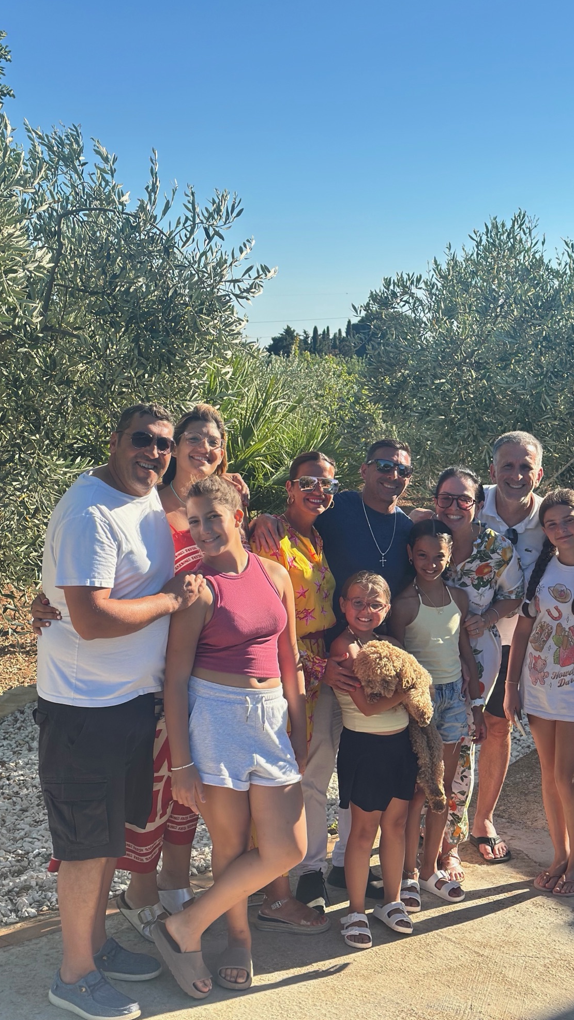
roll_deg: -1.3
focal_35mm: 53
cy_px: 507
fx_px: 1434
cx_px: 342
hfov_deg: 22.6
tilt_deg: -5.0
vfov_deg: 39.2
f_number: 1.78
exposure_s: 1/2732
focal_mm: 6.86
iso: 80
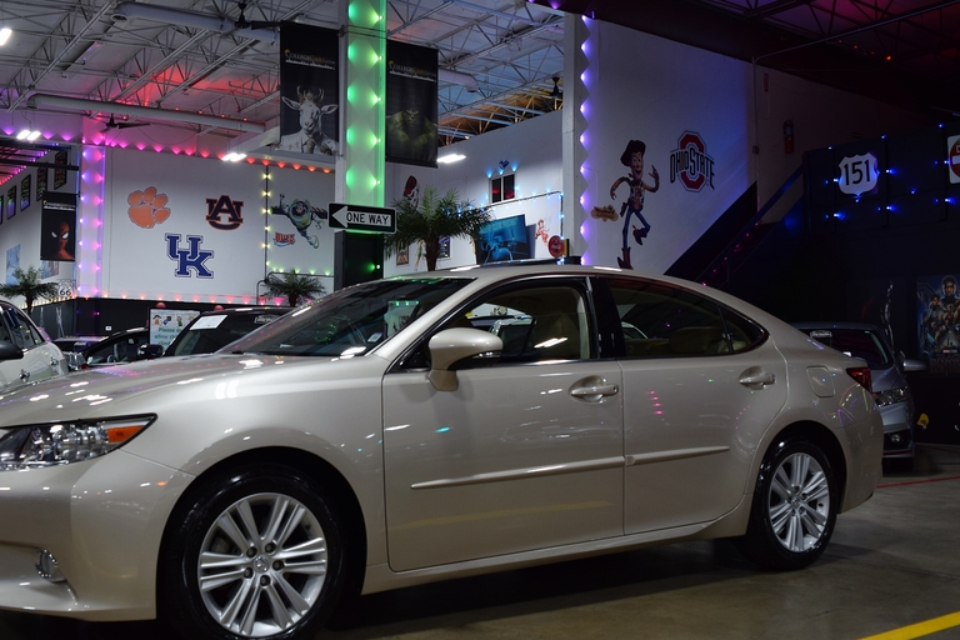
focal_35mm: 36
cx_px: 345
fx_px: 960
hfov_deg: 52.4
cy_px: 294
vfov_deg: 36.9
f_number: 4.5
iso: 400
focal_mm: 18
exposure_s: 1/80
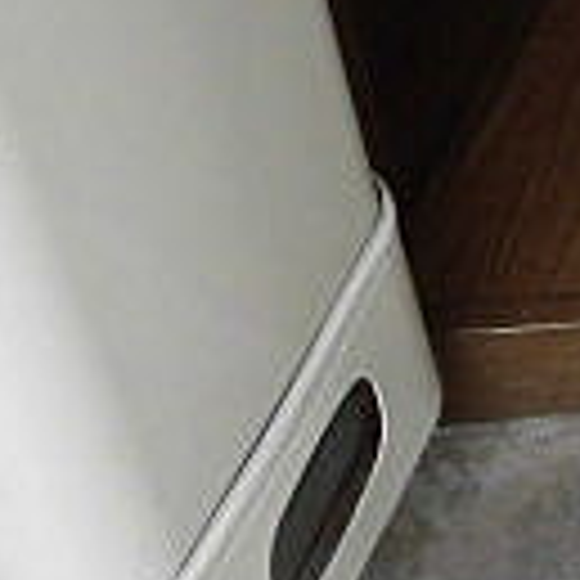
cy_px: 130
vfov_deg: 16.5
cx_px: 989
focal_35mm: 105
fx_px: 1990
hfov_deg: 14.8
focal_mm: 4.3
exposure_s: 1/80
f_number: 3.1
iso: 125
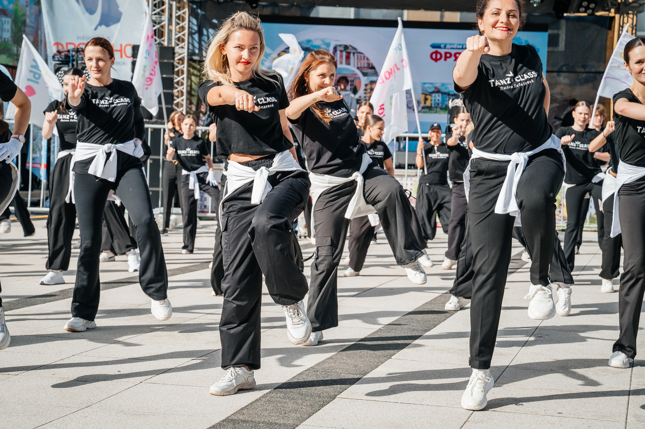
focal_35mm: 71
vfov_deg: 19.0
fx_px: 1280
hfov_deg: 28.3
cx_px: 308
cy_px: 224
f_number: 7.1
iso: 100
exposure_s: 1/400
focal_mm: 68
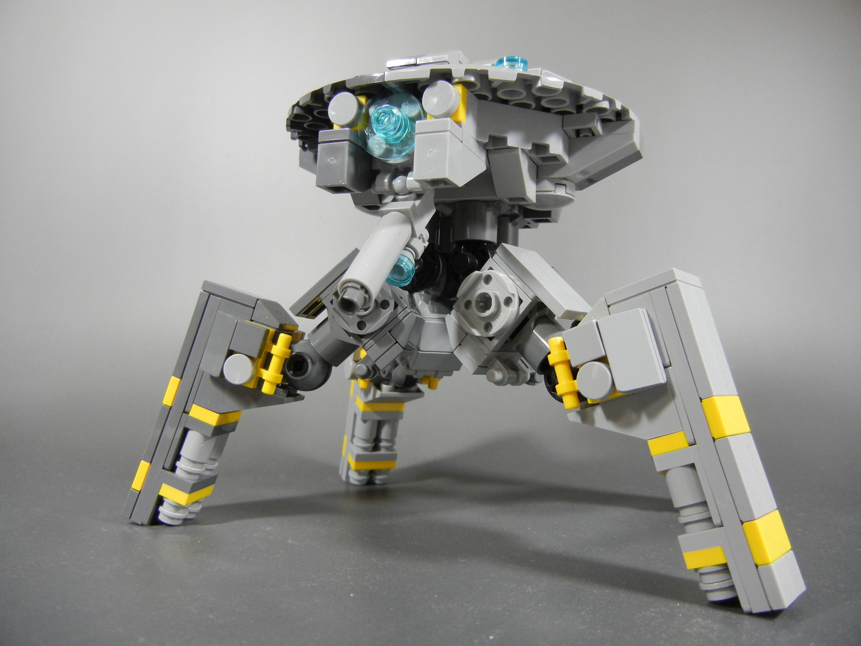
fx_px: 746
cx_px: 430
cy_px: 323
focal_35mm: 30
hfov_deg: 60.0
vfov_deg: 46.8
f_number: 3.5
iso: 400
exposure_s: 1/37.7
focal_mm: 5.4
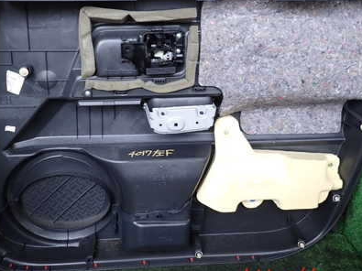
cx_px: 177
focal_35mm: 38
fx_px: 397
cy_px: 83
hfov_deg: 49.0
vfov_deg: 37.2
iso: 160
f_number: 2
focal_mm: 4.5
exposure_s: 1/60
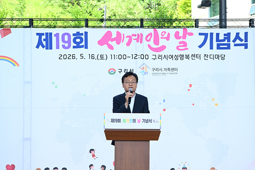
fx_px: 439
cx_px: 128
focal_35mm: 62
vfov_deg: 21.9
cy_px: 85
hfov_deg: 32.4
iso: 160
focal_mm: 62
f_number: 5.6
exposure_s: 1/125
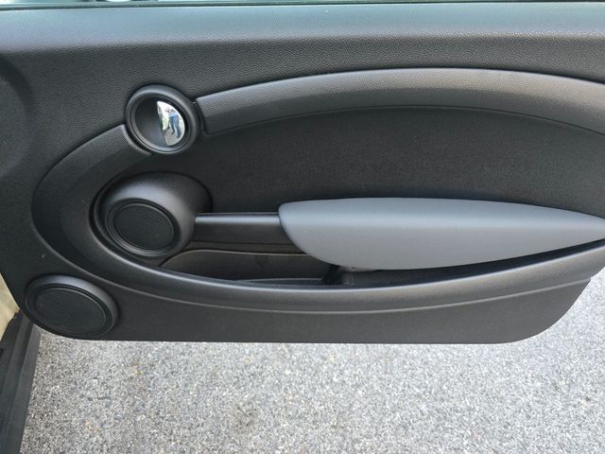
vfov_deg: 58.9
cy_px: 227
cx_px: 302
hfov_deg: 73.9
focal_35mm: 23
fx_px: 402
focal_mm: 6.3
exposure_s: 1/120
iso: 400
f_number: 1.7
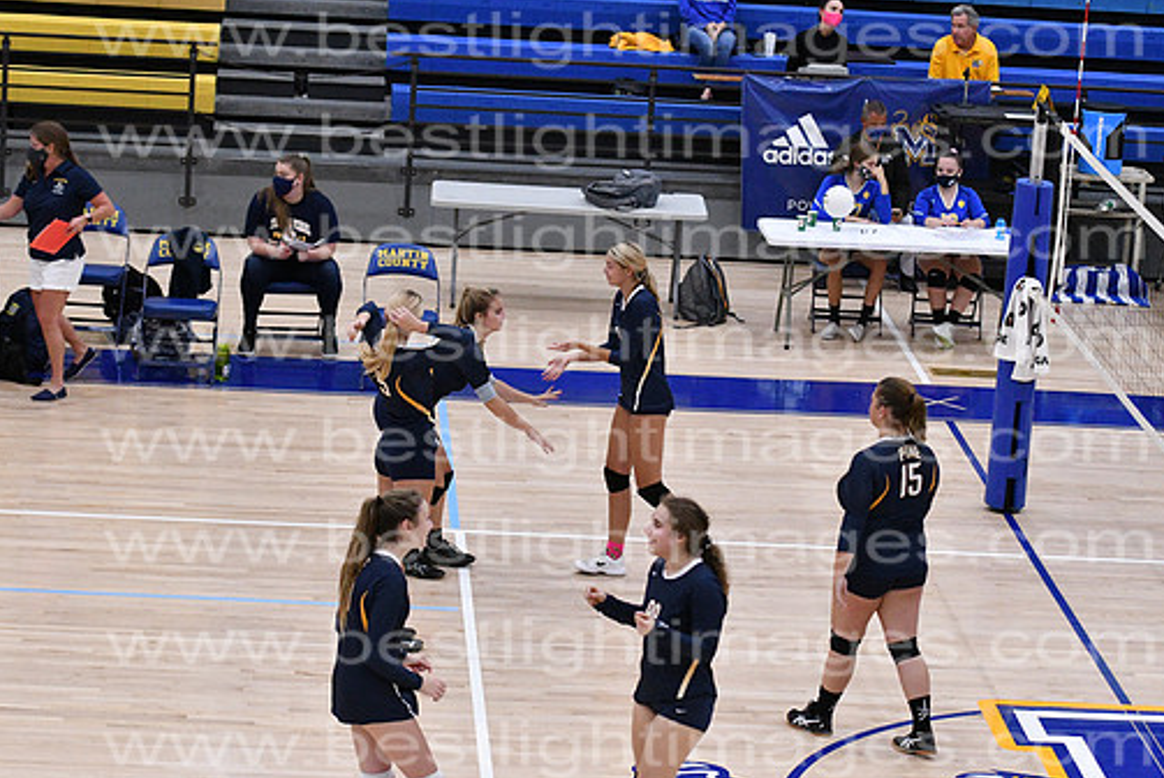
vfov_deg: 11.3
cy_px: 395
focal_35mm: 121
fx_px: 3914
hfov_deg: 16.9
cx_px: 629
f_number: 3.2
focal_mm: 70
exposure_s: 1/1250
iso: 6400
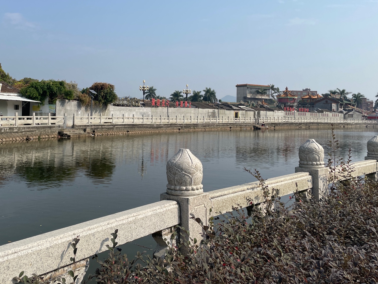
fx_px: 382
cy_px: 106
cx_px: 148
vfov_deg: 40.4
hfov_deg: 52.2
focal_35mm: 35
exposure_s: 1/6897
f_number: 1.6
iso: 50
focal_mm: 4.2
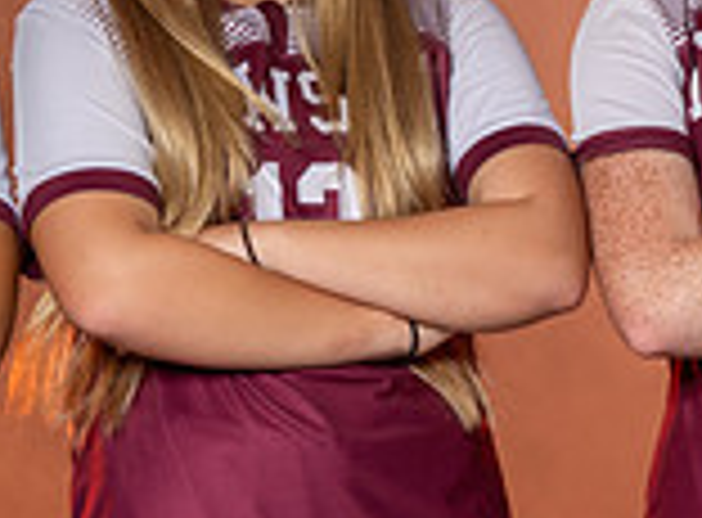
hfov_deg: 5.2
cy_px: 162
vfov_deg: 3.8
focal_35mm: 386
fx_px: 7780
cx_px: 555
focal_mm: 80
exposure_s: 1/160
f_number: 8
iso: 80
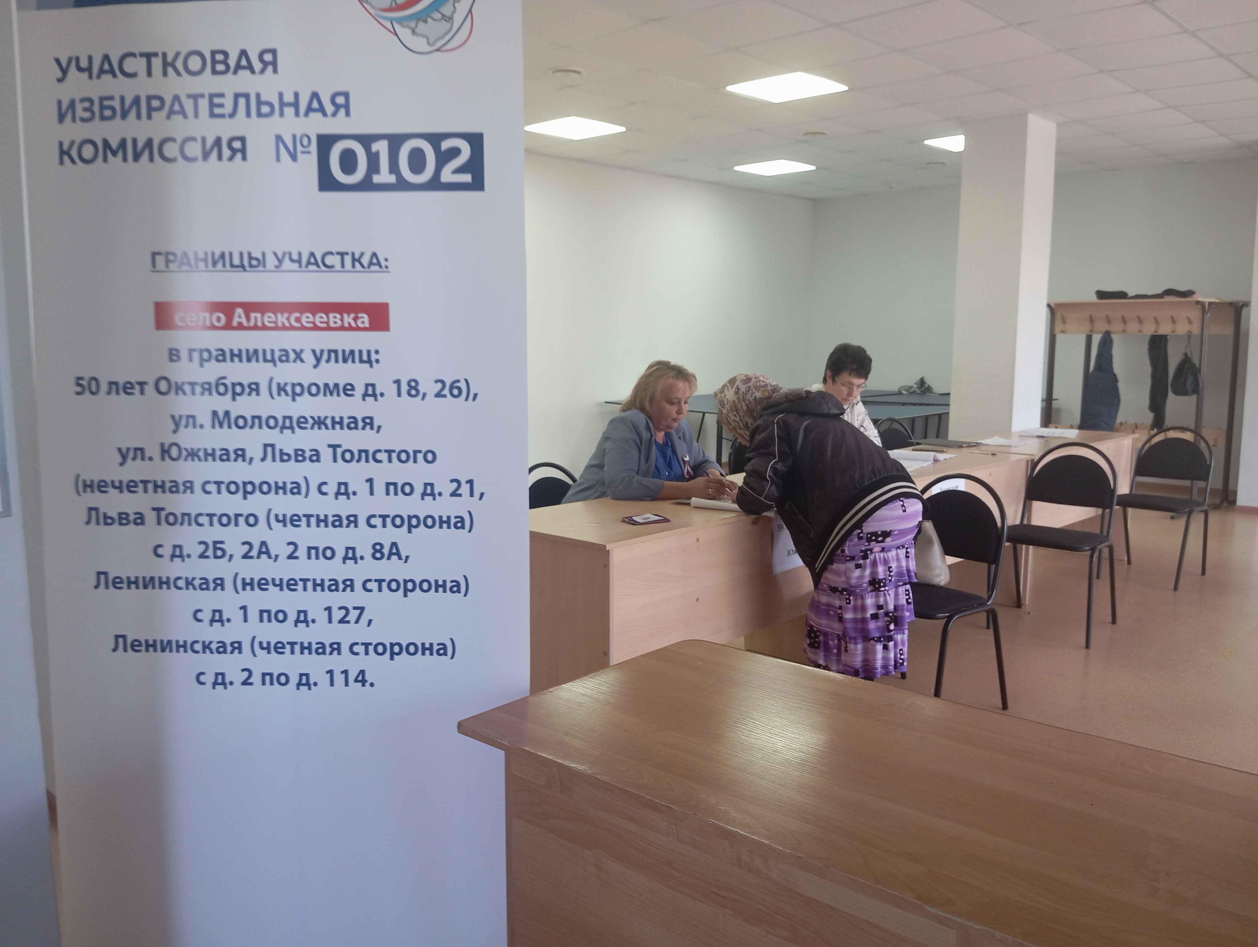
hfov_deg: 63.4
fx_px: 1019
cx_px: 629
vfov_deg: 49.9
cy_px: 474
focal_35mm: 28
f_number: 1.8
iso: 276
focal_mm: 4.22
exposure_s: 1/33.3
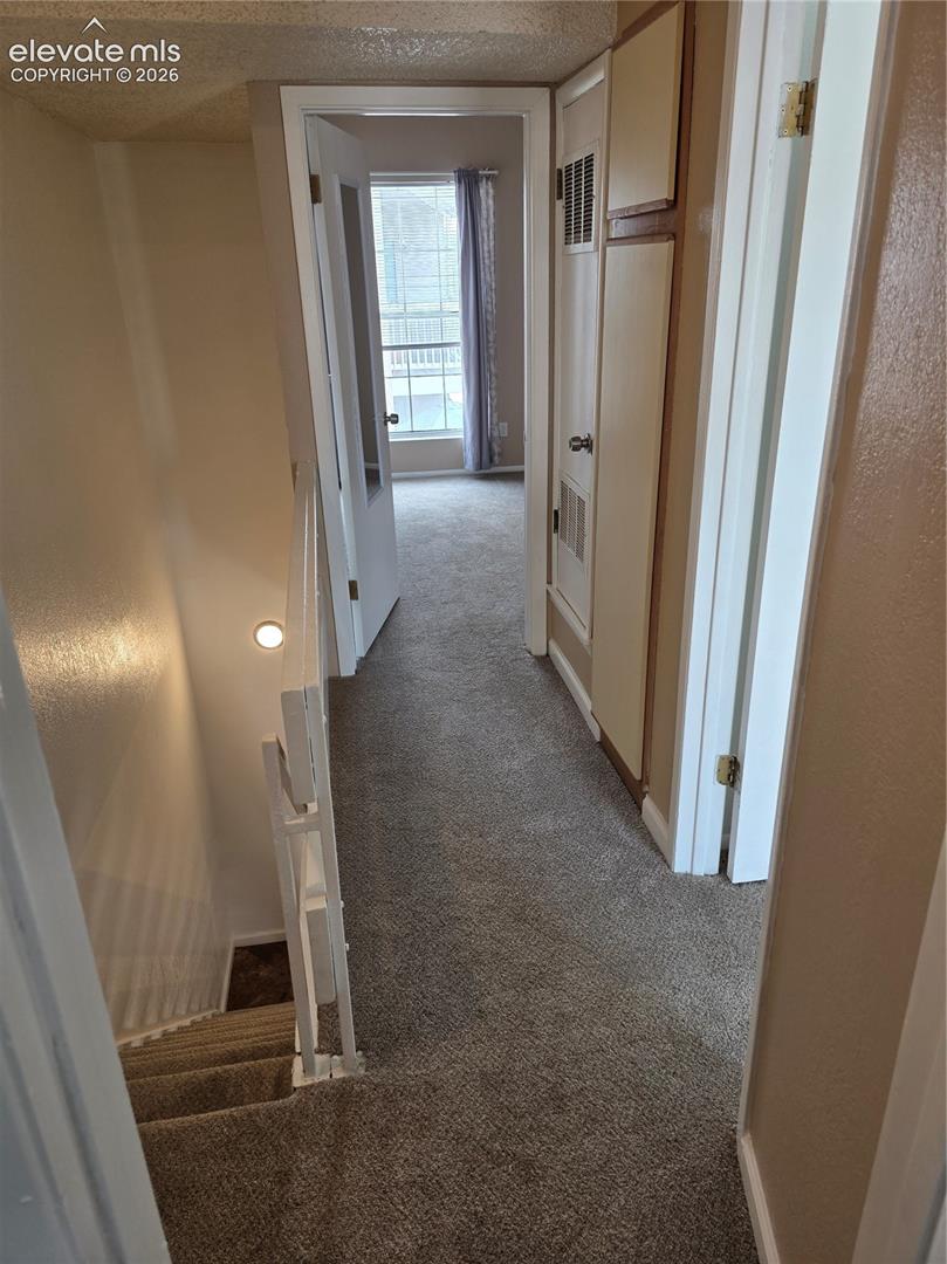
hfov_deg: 58.8
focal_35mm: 23
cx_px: 474
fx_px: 840
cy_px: 632
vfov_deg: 73.9
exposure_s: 1/120
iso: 80
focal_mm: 6.3
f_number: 1.7
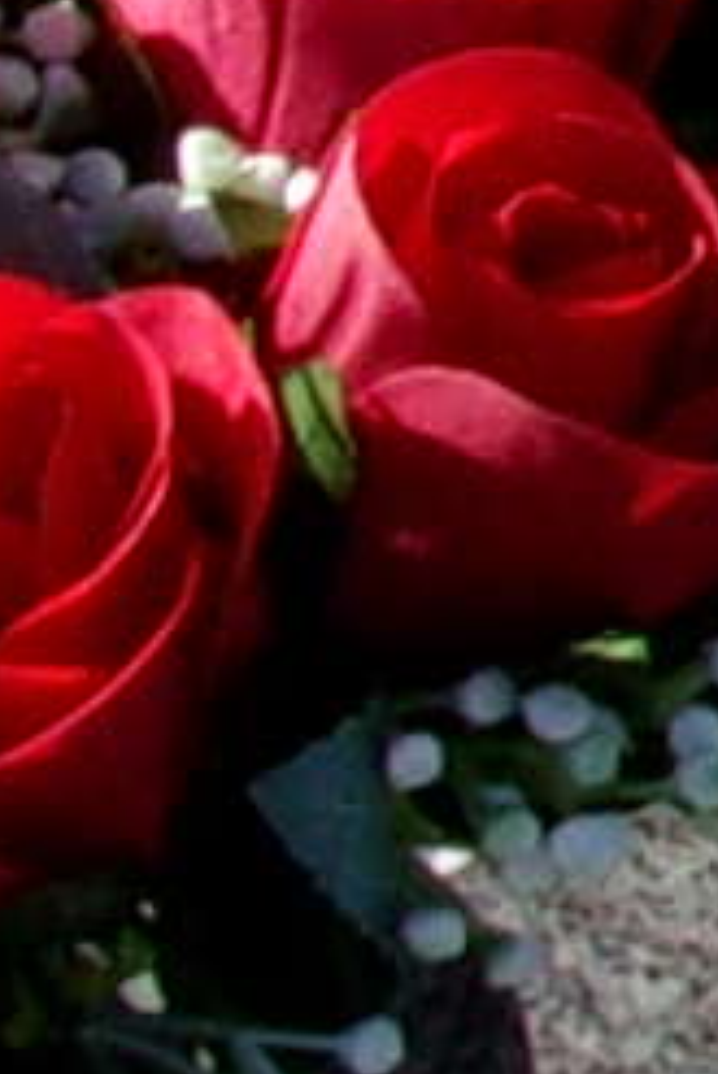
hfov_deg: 3.9
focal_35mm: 305
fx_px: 9111
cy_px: -917
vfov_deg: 6.6
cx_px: 3877
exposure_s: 1/70
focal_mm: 5.1
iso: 80
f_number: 10.8
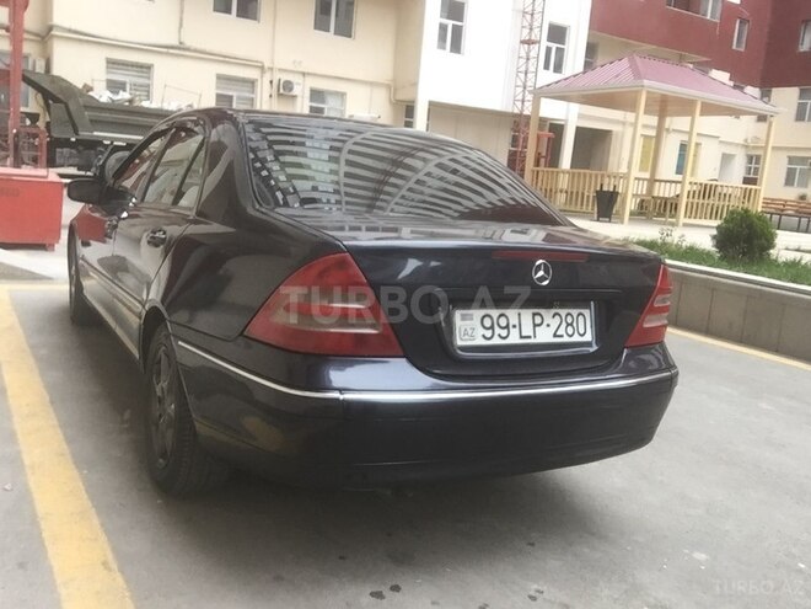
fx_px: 726
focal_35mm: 31
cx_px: 406
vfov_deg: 45.4
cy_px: 304
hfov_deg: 58.4
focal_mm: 2.65
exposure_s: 1/33
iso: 32
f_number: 2.2
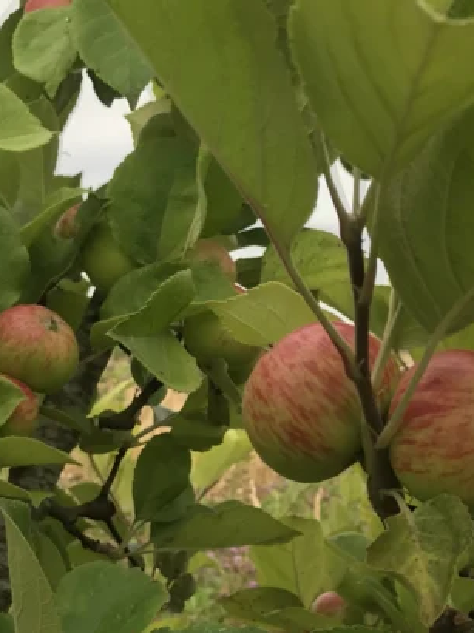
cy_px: 482
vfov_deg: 27.4
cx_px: 255
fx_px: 1279
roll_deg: -1.3
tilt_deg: -3.5
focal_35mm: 70
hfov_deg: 21.0
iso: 20
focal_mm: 3.99
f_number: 1.8
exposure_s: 1/454
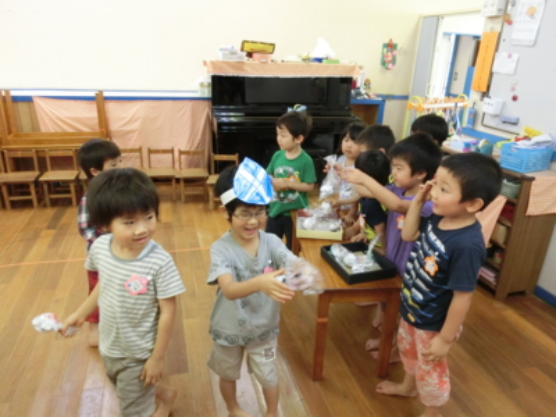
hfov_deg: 69.4
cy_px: 208
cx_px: 278
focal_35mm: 25
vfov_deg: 54.9
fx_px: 402
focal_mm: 4.5
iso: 800
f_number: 3.5
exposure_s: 1/60
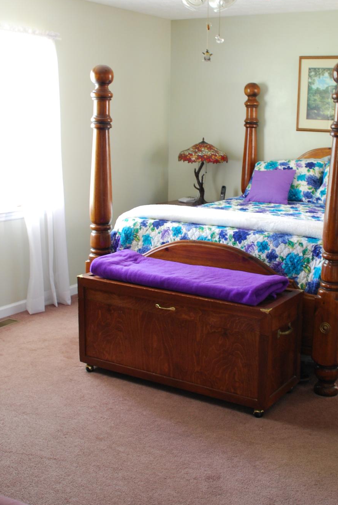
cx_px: 193
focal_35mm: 50
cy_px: 238
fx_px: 702
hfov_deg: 27.0
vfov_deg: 39.5
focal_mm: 22
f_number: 3.8
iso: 400
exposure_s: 1/5
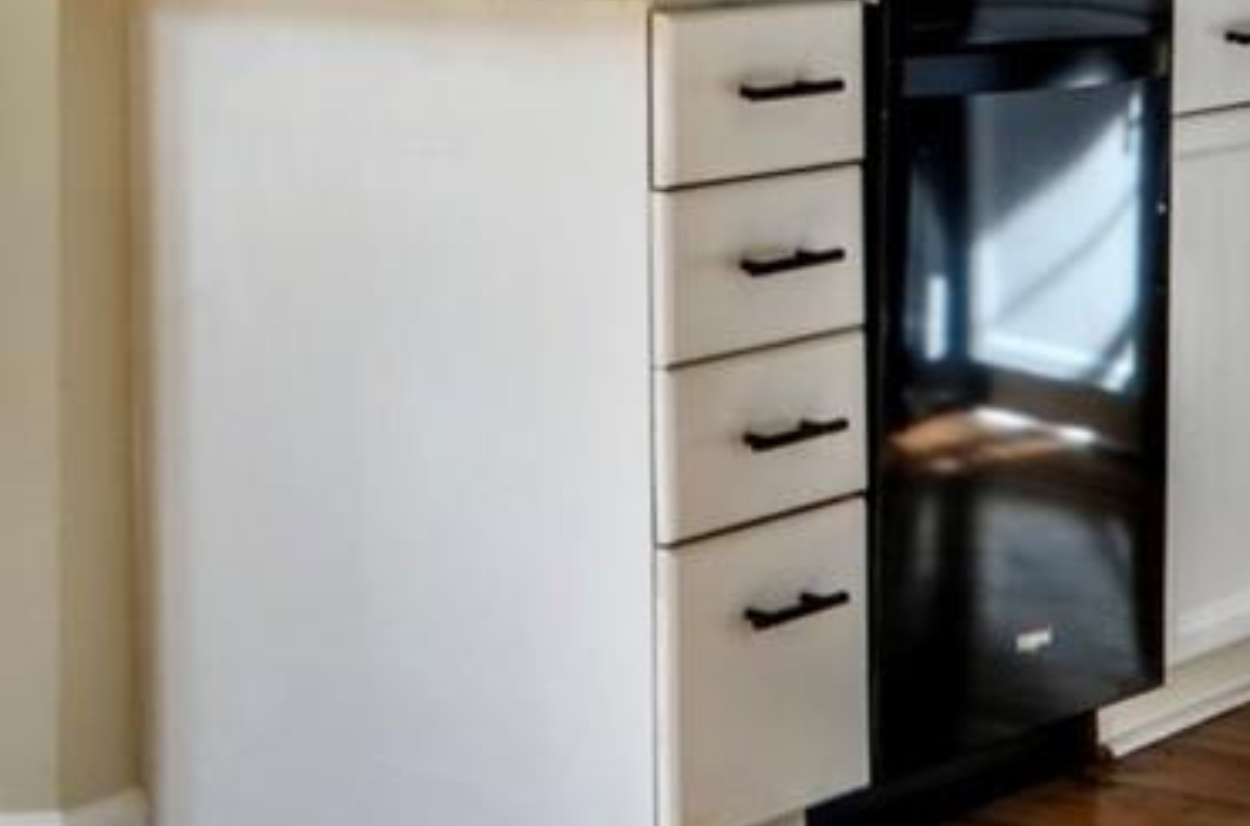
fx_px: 3731
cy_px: -169
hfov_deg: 18.8
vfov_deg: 12.3
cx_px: 212
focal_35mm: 108
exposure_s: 1/8
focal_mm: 13
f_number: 14
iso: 200
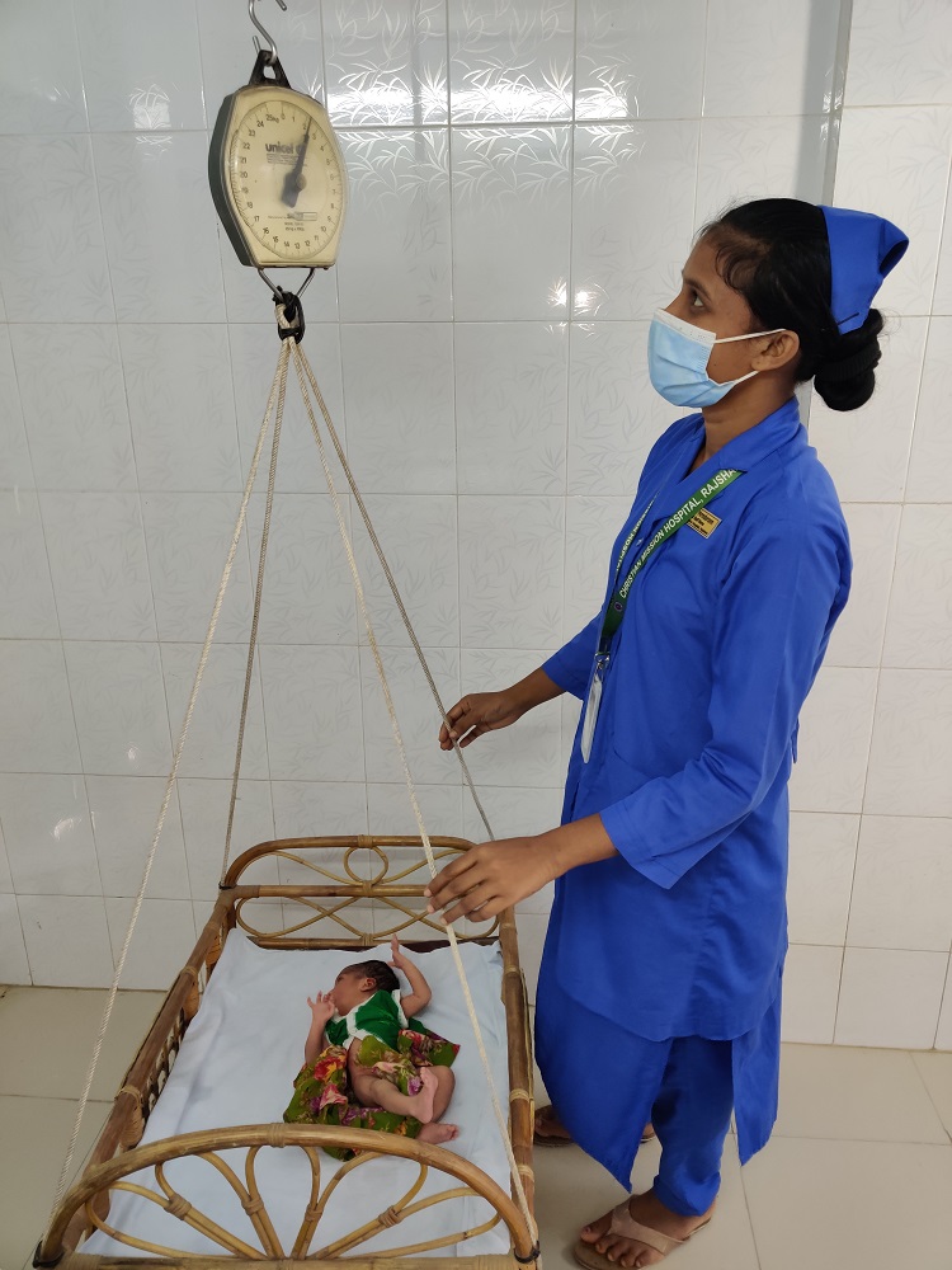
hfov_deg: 51.4
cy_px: 635
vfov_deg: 65.3
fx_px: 990
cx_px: 476
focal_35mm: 27
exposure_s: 1/50
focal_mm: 4.75
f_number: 1.65
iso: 640
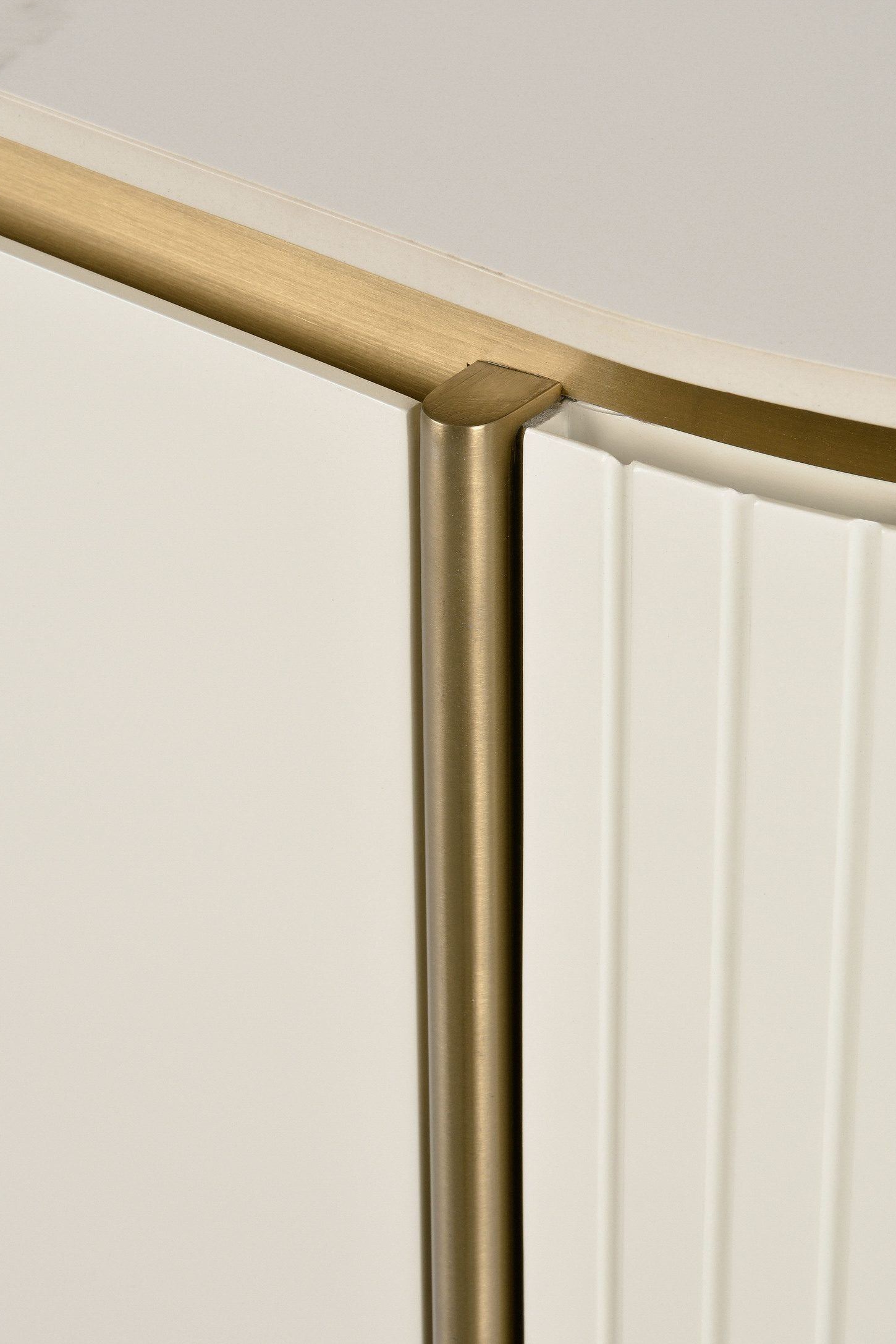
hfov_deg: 11.4
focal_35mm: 120
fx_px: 4480
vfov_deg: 17.0
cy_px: 437
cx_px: 484
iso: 160
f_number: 9.5
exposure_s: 1/10
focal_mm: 58
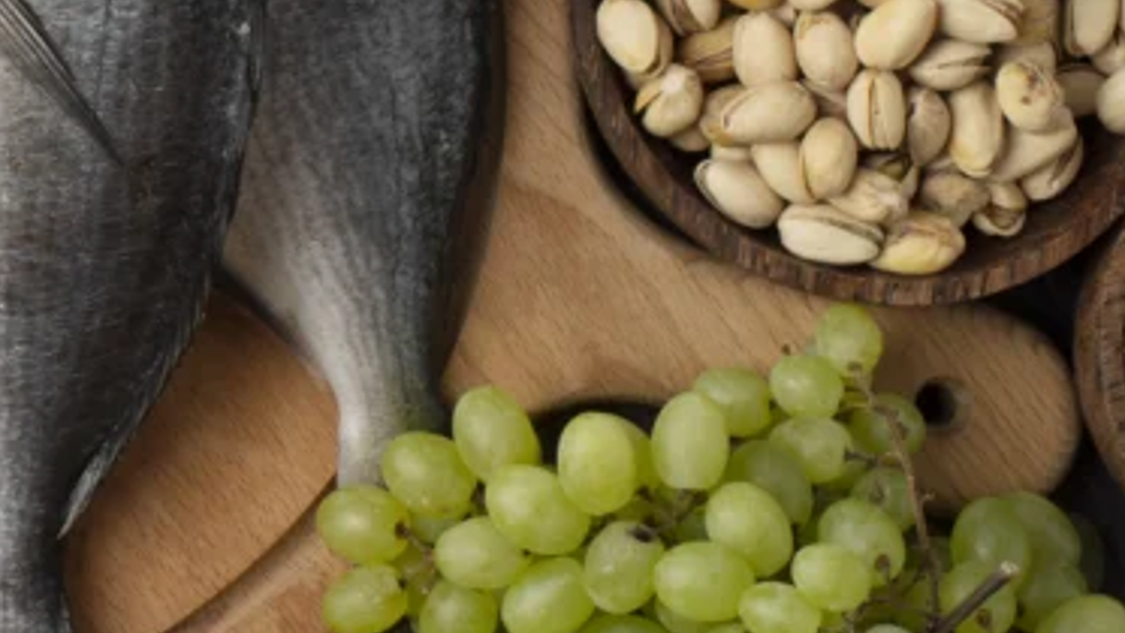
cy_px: -14
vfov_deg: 8.4
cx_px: -256
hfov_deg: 14.4
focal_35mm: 144
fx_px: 4297
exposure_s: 1/100
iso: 100
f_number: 7.1
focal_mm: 50
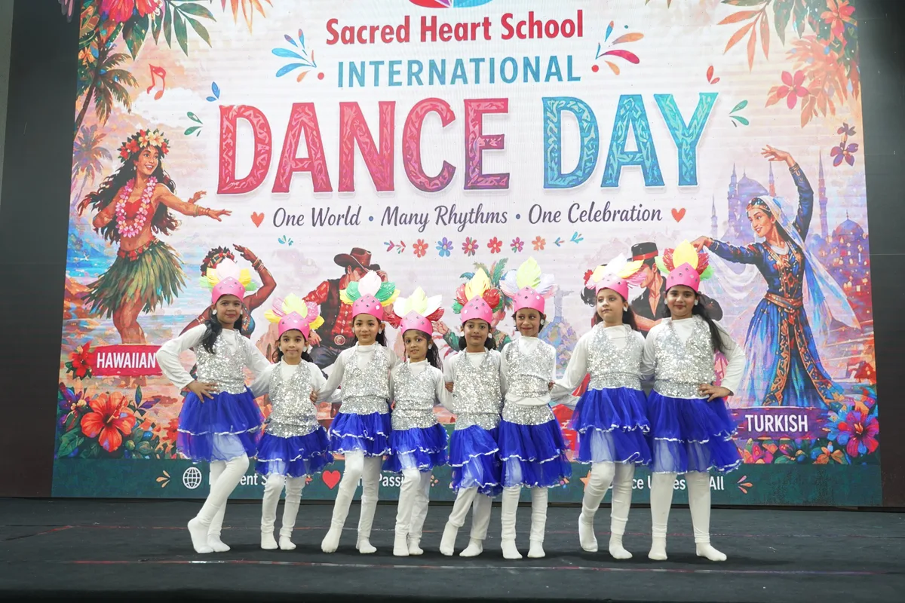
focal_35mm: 35
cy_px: 302
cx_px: 452
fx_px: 880
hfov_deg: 54.4
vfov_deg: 37.9
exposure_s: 1/100
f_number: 4
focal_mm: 35
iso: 2000
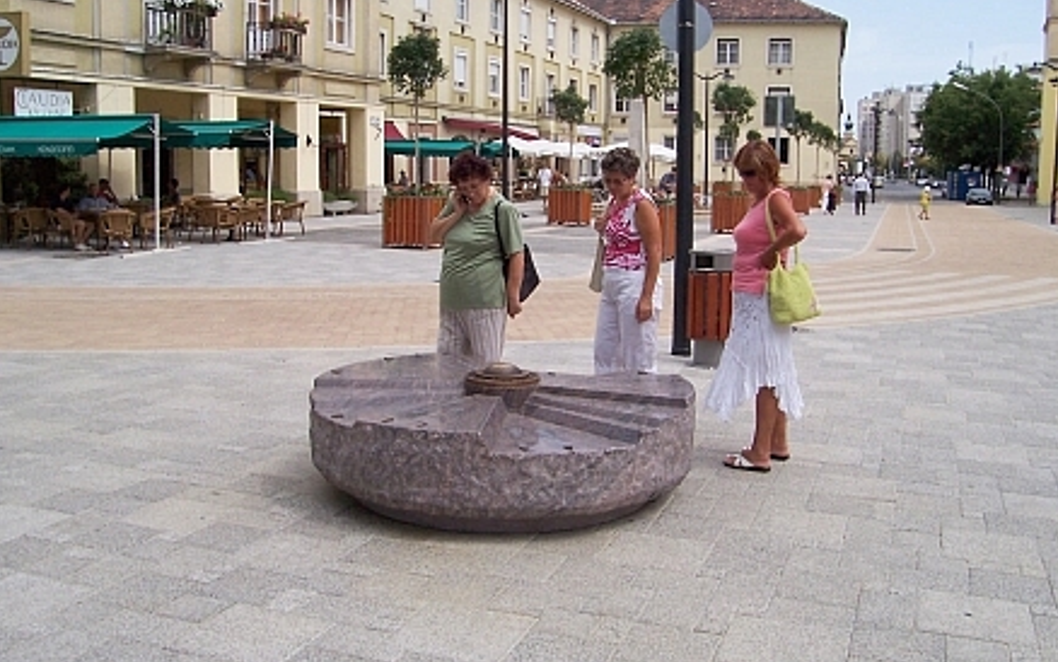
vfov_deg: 34.4
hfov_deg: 52.7
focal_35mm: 37
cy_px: 294
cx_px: 536
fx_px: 1067
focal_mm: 5.6
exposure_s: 1/500
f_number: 5.6
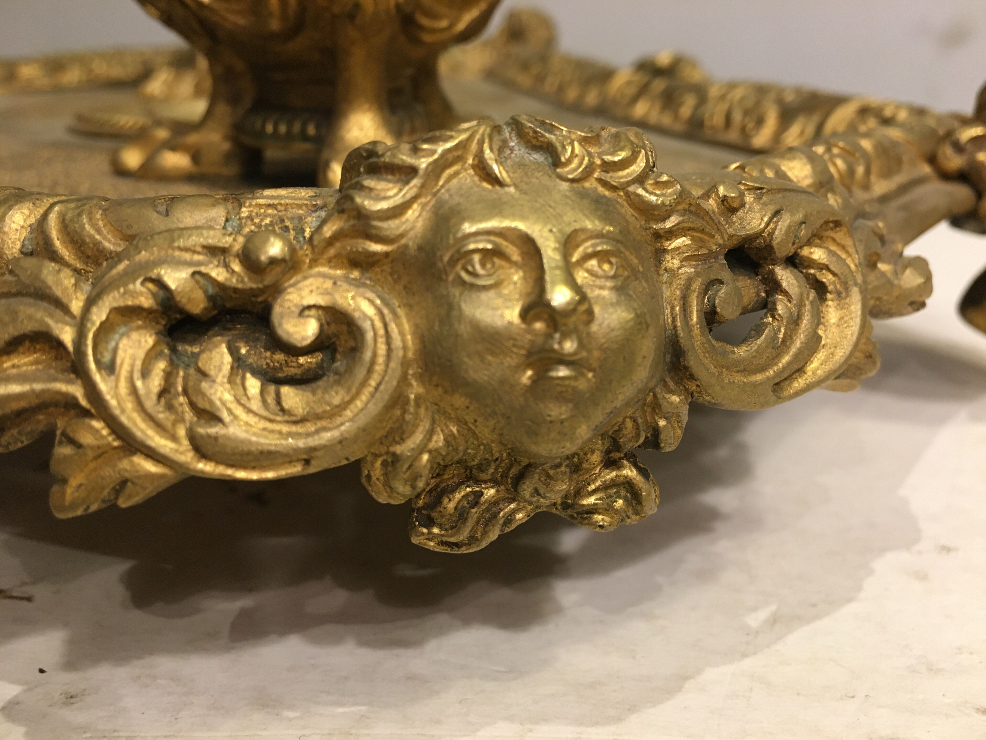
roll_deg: -0.2
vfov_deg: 48.2
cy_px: 370
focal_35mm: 29
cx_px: 493
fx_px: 826
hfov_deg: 61.7
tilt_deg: -14.6
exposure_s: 1/33
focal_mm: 4.15
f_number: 2.2
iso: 160
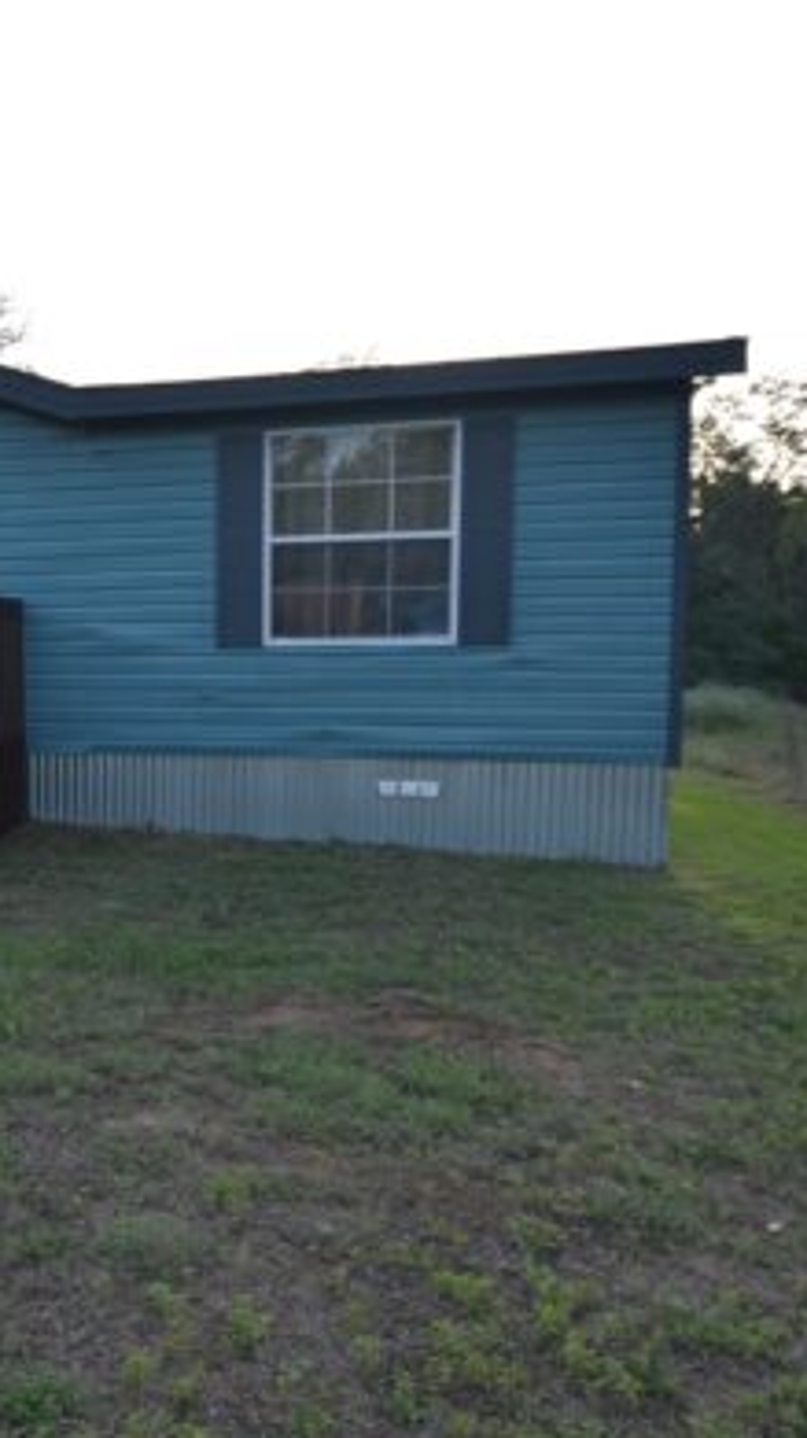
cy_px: 715
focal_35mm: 29
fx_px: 1105
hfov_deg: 36.9
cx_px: 41
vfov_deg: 66.1
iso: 200
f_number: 3.8
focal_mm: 12
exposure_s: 1/500
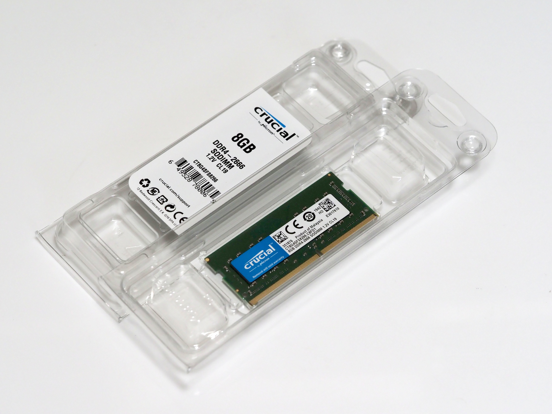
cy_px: 207
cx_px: 276
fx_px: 1914
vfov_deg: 12.3
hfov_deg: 16.4
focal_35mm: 120
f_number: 4.5
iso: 1000
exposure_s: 1/125
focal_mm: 60
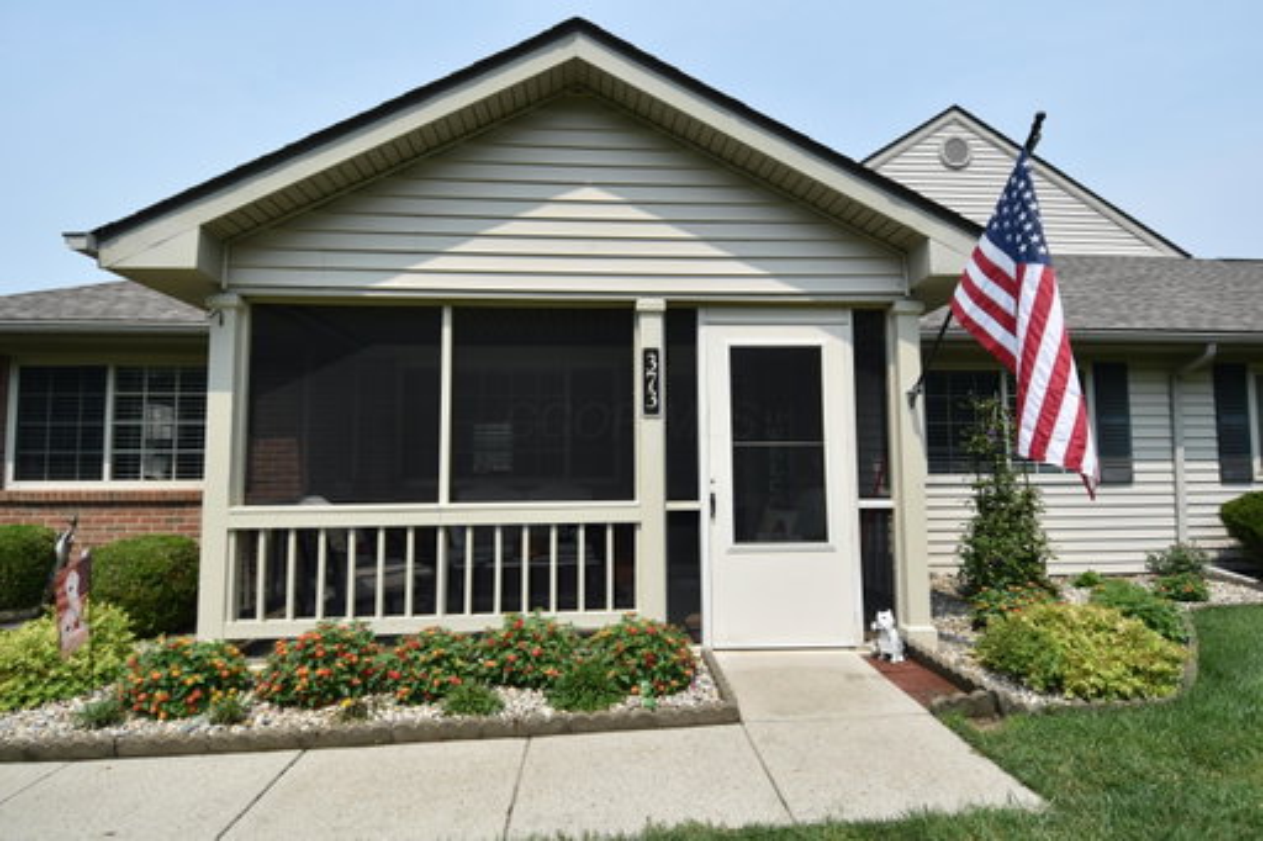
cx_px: 632
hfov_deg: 85.4
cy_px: 420
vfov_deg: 63.2
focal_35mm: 20
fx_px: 684
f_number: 5
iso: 320
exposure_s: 1/3200
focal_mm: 13
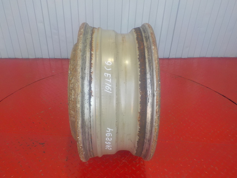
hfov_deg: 60.0
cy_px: 89
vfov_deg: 46.8
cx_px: 118
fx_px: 205
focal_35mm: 30
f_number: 3.3
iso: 125
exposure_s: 1/50
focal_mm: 4.1
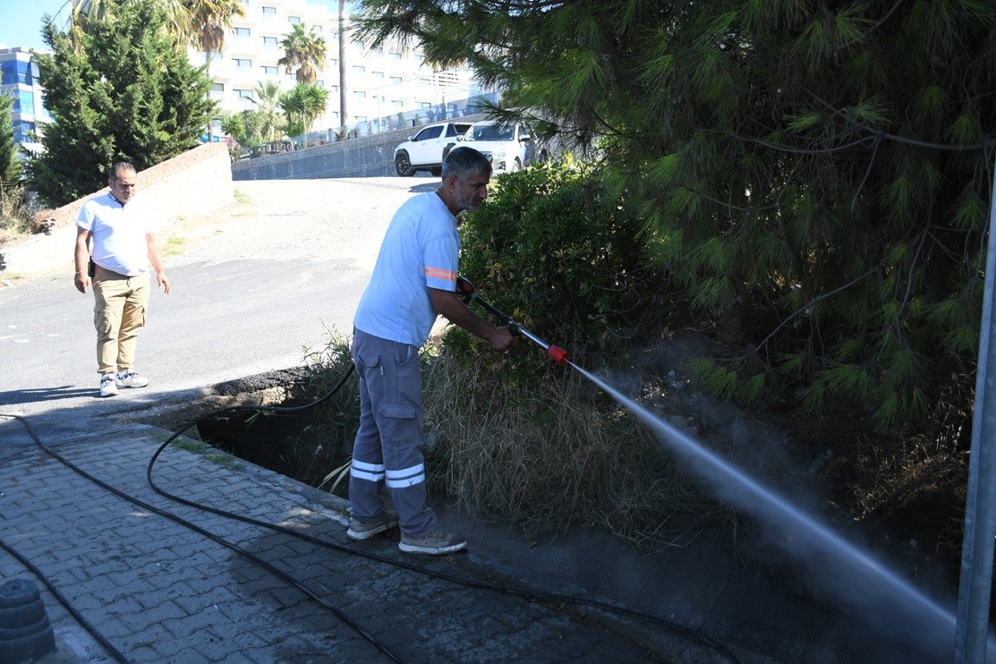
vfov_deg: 38.9
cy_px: 332
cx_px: 498
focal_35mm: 34
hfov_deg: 55.8
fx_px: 941
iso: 110
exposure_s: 1/250
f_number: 3.8
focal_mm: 23
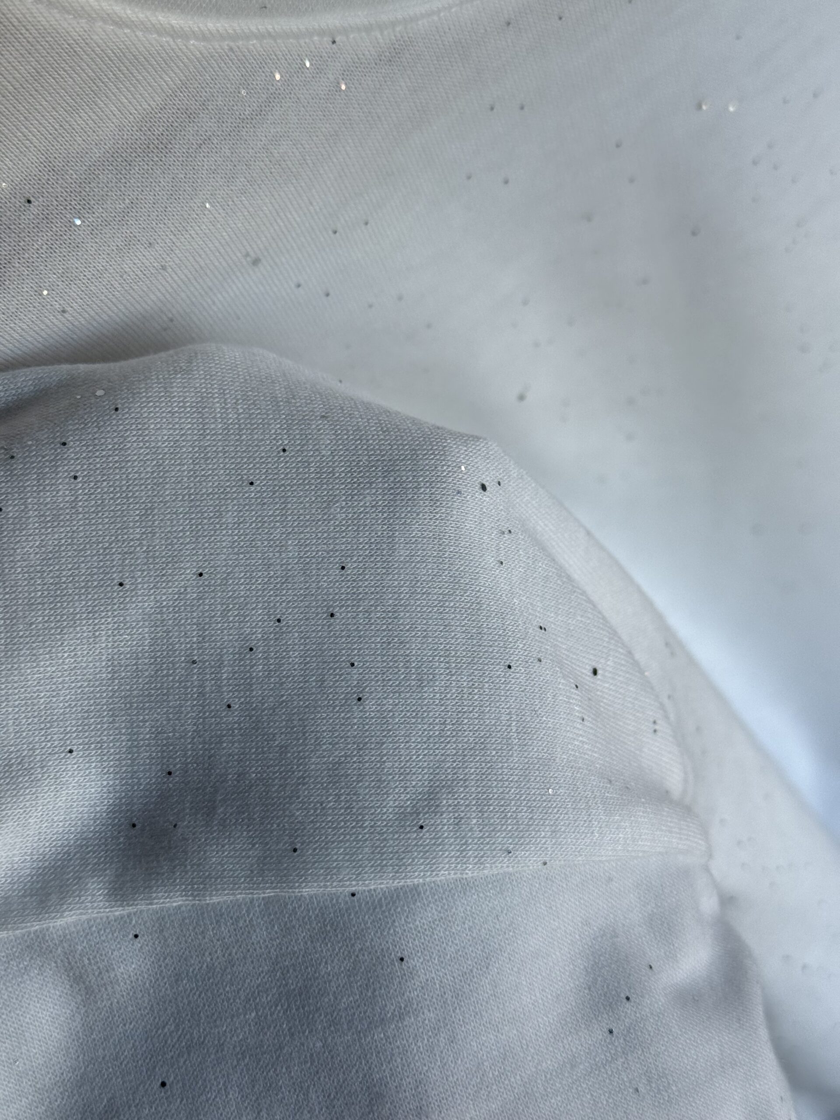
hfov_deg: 30.3
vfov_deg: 39.7
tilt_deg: -51.4
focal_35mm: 48
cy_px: 560
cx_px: 420
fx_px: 1553
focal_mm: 6.76
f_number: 1.78
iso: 64
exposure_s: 1/712
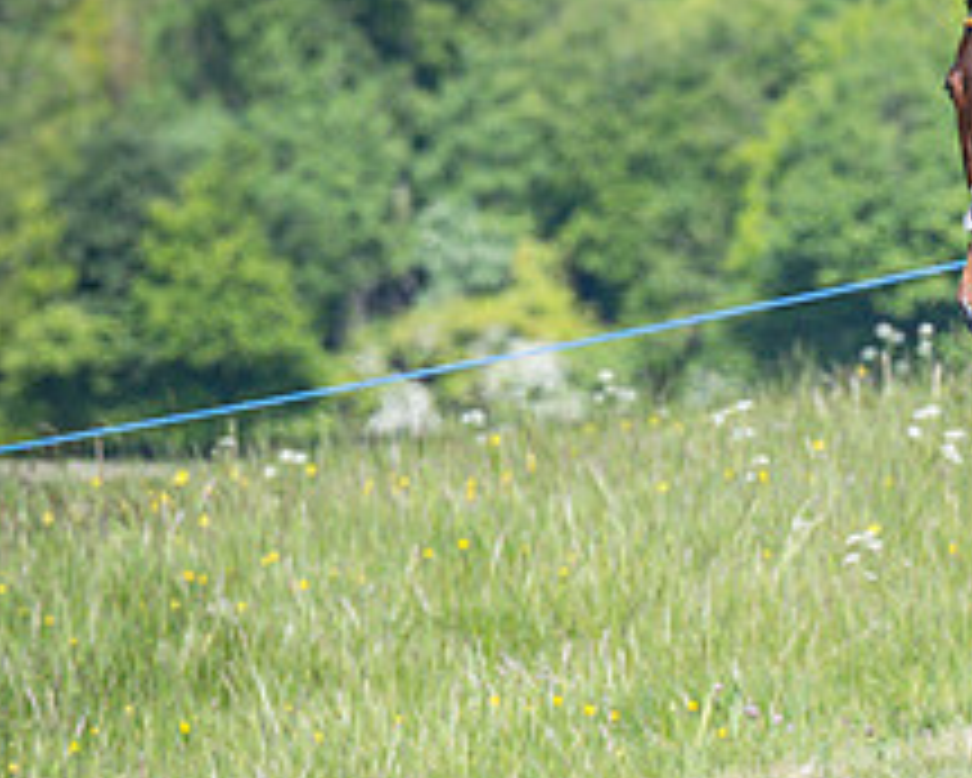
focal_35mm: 717
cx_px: 1030
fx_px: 20636
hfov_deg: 2.7
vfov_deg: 2.2
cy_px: 543
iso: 400
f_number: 4
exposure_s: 1/3200
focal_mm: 130
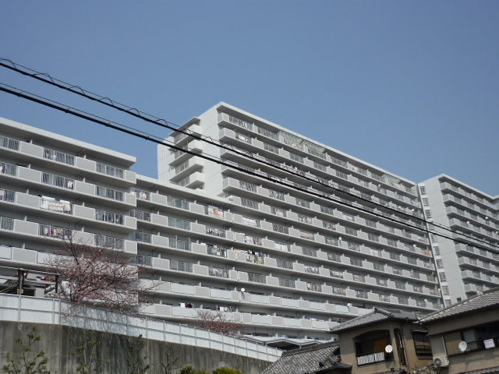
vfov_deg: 37.7
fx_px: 548
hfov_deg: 49.0
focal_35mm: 38
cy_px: 187
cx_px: 250
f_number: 8
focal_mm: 6.3
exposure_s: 1/250
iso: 100
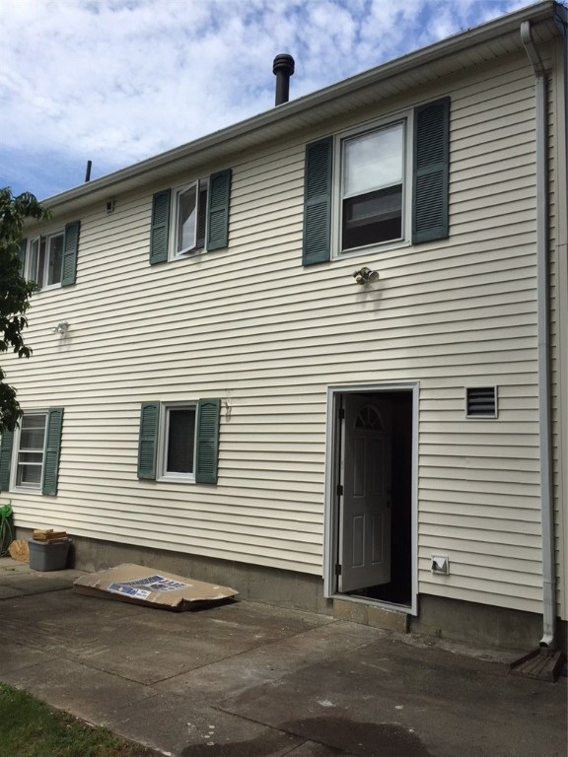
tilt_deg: +6.6
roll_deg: -2.3
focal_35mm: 29
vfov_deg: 61.7
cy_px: 378
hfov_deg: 48.2
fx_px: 634
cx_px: 284
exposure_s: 1/2326
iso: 32
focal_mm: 4.15
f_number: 2.2
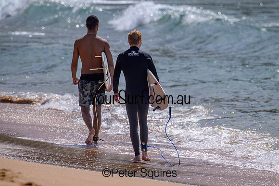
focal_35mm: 868
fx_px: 6727
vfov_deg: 1.6
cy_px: 101
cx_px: 151
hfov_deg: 2.4
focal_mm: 800
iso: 560
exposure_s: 1/2000
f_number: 11
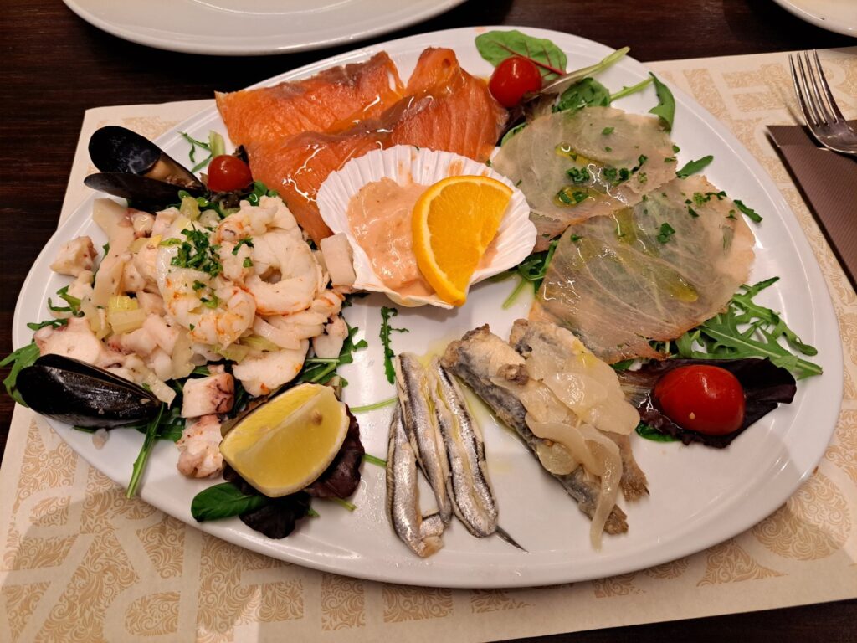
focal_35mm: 24
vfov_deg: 56.8
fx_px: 594
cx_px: 428
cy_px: 322
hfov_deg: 71.6
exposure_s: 1/50
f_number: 1.8
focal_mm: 5.23
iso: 250
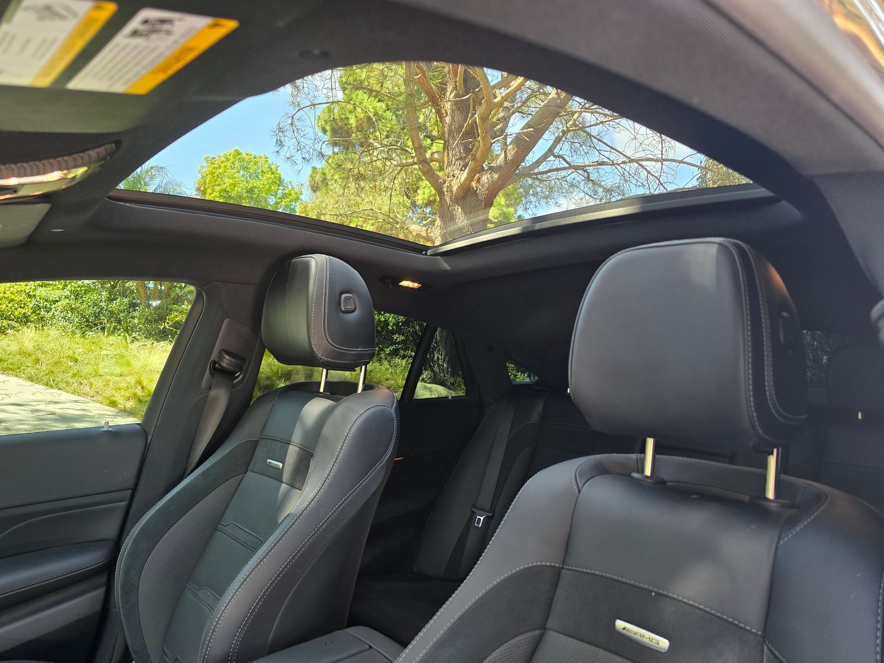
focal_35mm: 23
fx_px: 587
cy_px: 332
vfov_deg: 58.9
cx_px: 442
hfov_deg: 73.9
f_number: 1.7
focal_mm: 6.3
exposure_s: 1/50
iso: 125
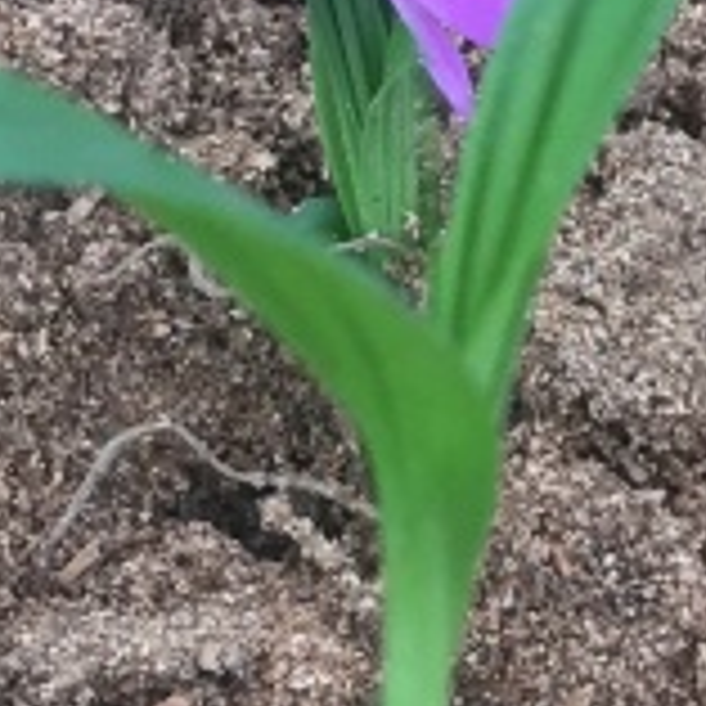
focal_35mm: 174
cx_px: 315
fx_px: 4015
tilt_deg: -58.0
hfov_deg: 10.0
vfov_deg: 10.0
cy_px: 456
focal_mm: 4.15
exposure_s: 1/33
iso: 40
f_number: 2.2
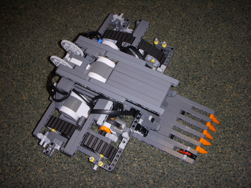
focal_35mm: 38
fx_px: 276
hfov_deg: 49.0
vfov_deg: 37.7
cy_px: 94
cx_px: 126
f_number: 3.3
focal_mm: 6.3
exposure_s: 1/30
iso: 100
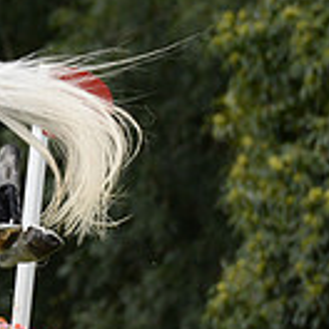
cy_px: 227
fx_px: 15248
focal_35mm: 1418
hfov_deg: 1.2
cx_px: -376
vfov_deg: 1.2
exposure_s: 1/1000
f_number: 7.1
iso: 1000
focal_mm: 380
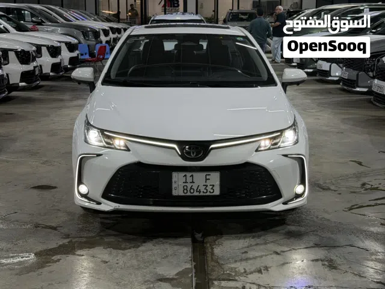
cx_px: 192
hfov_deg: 39.7
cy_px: 144
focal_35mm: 48
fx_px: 534
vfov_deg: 30.3
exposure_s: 1/100
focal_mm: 6.76
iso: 100
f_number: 1.78
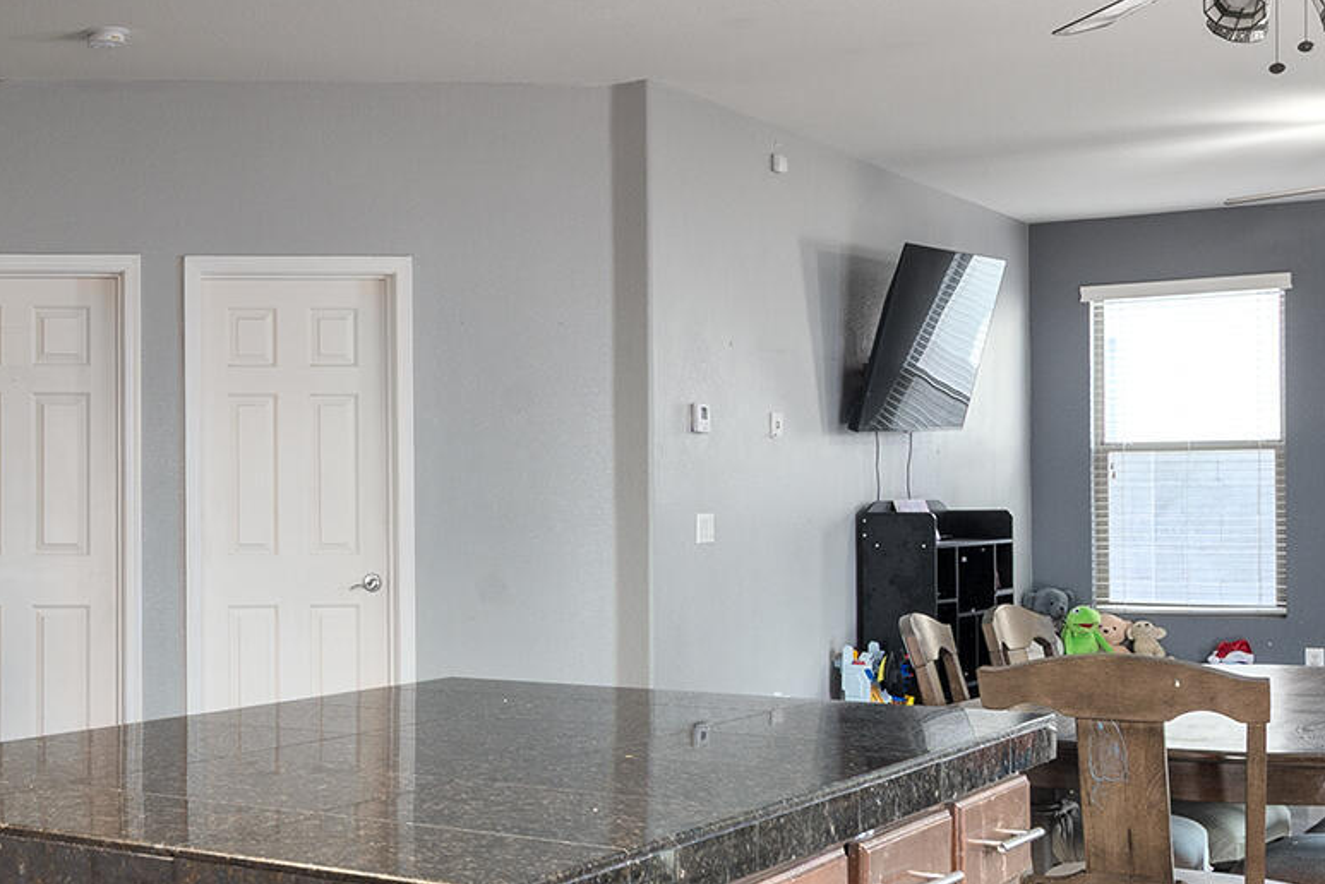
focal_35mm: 55
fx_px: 2025
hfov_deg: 32.7
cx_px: -57
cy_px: 546
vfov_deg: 24.6
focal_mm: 17
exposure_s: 1/3
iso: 320
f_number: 11
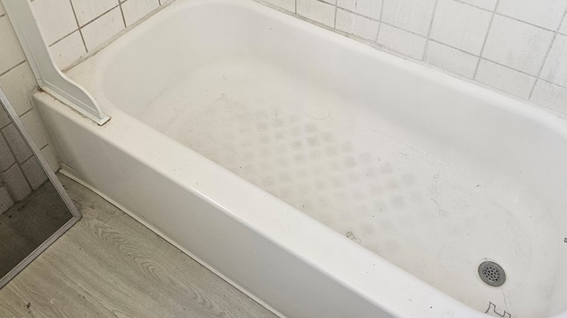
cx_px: 307
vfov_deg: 34.3
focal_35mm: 33
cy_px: 55
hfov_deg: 59.4
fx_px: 496
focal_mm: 6.3
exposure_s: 1/170
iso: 250
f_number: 1.7
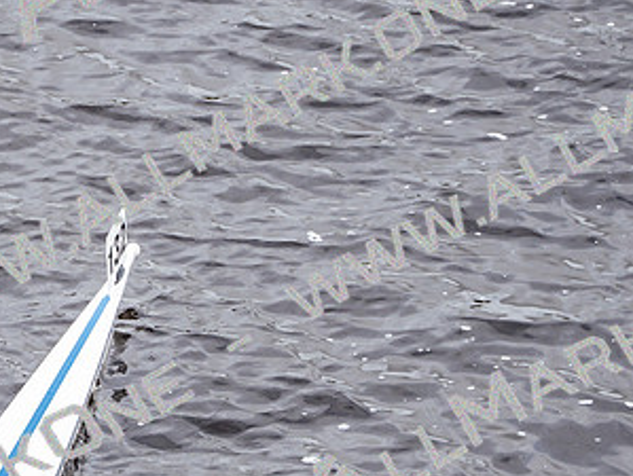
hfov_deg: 3.5
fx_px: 10234
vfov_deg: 2.7
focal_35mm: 559
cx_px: 131
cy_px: 354
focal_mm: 200
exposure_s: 1/2000
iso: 400
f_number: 2.8
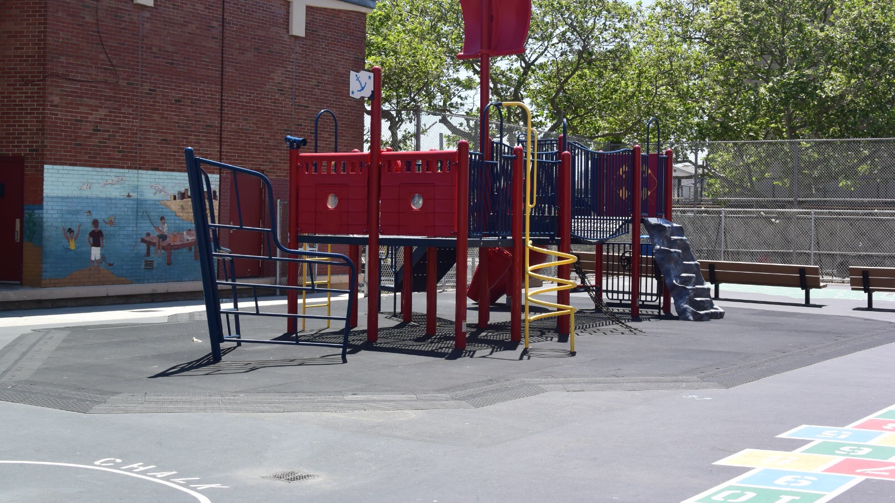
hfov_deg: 39.9
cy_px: 204
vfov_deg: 23.0
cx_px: 442
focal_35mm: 52
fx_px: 1234
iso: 160
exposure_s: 1/500
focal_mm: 18.5
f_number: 4.5
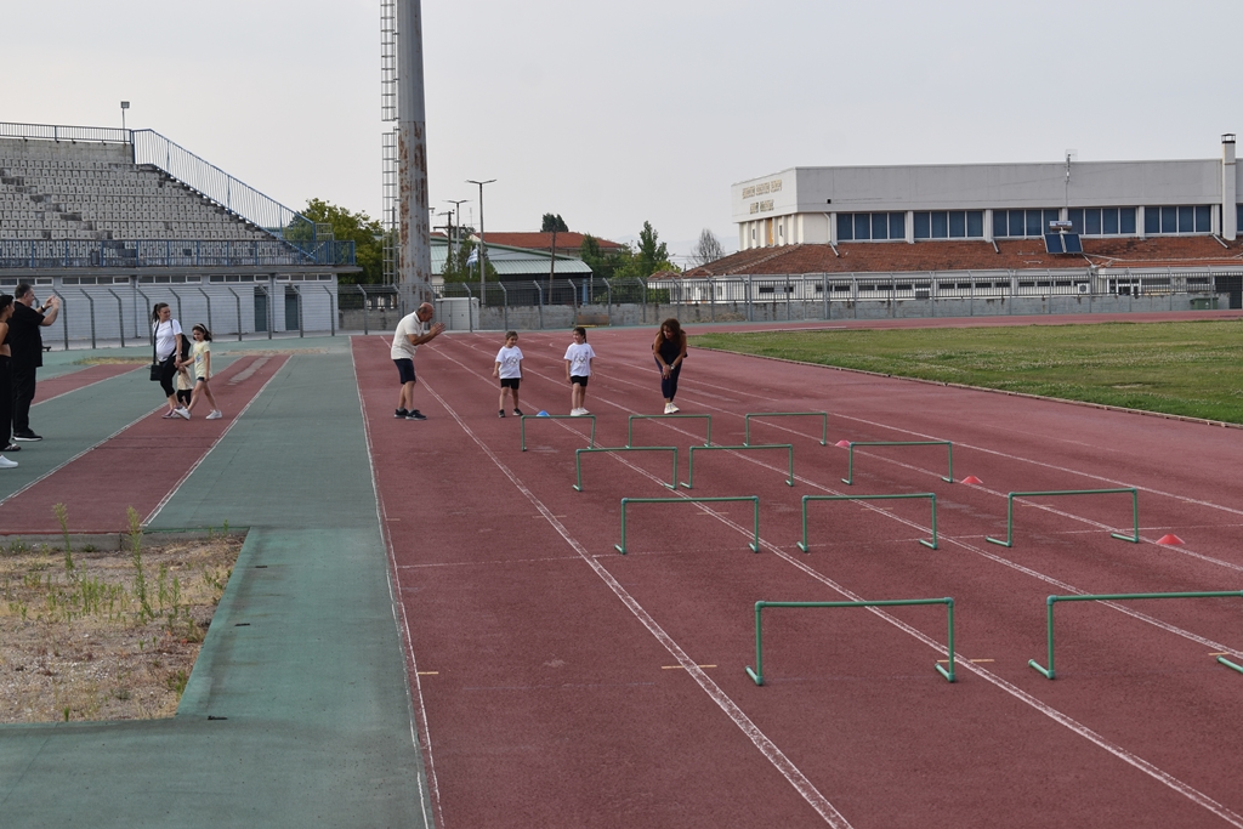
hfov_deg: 24.6
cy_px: 414
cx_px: 622
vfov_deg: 16.6
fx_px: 2849
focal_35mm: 82
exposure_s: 1/250
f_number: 7.1
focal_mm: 55
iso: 200
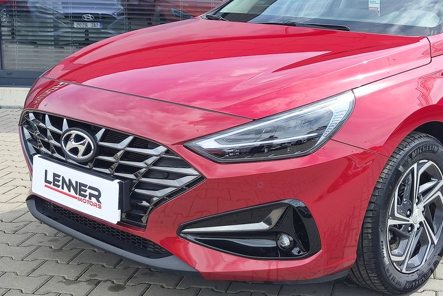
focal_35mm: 39
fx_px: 480
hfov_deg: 48.0
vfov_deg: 34.1
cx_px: 321
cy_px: 117
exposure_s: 1/354
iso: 50
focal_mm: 7.01
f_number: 1.69
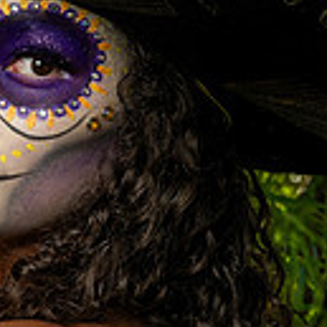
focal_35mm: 289
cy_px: 267
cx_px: -343
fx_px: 3089
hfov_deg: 5.9
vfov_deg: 6.1
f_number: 9
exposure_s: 1/200
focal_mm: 70
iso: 64
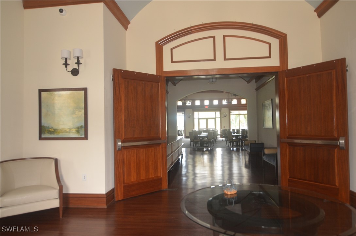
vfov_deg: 52.9
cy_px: 118
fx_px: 237
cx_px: 178
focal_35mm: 24
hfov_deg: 73.9
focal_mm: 16
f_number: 2.8
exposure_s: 1/60
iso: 800
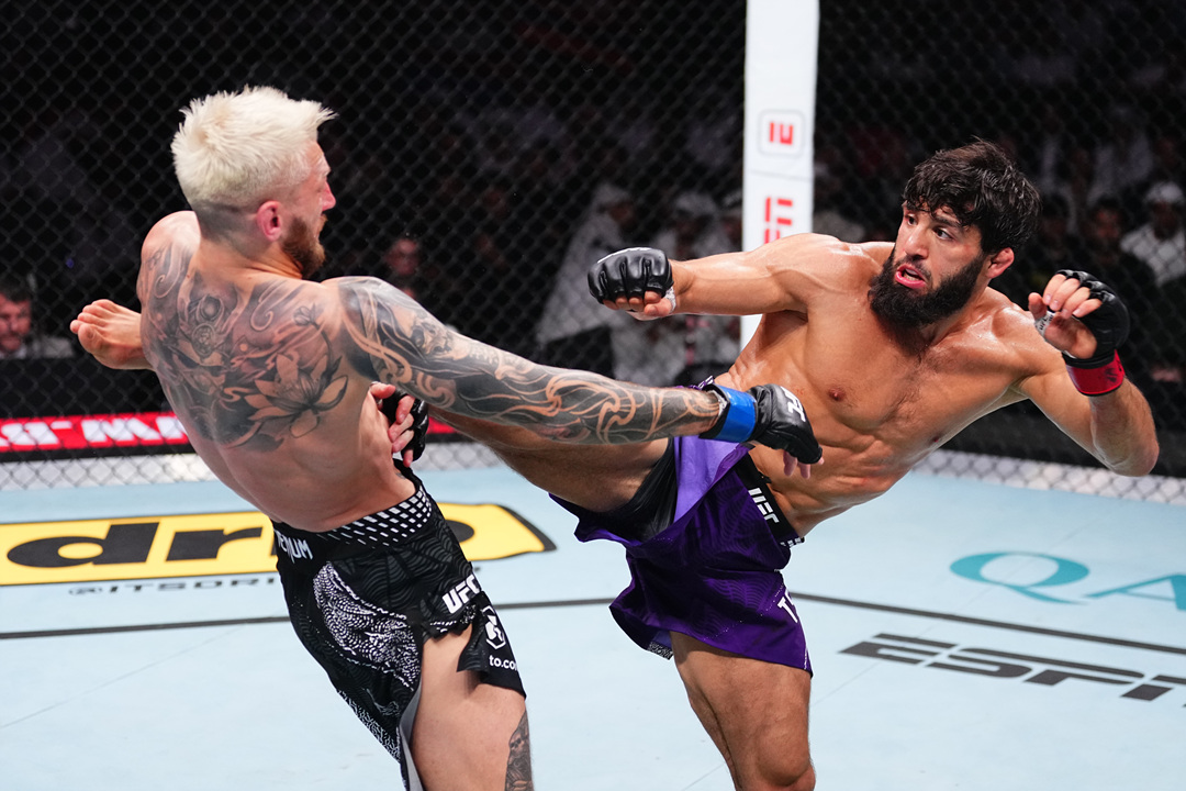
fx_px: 2306
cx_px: 593
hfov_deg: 28.8
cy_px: 396
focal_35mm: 70
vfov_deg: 19.5
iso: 3200
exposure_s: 1/1250
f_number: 2.8
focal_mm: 70
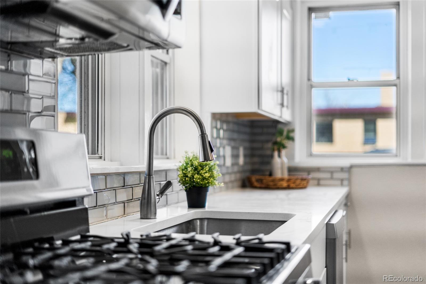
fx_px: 592
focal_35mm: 50
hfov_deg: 39.6
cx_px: 213
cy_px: 142
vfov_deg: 27.0
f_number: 1.8
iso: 500
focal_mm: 50
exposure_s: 1/500
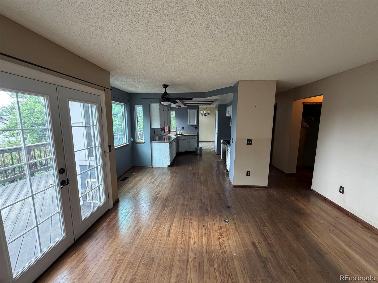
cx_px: 189
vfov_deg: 85.7
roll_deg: +0.2
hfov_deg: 102.1
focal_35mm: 14
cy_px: 142
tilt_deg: -8.8
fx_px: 153
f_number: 2.2
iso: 320
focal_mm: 2.22
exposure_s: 1/121
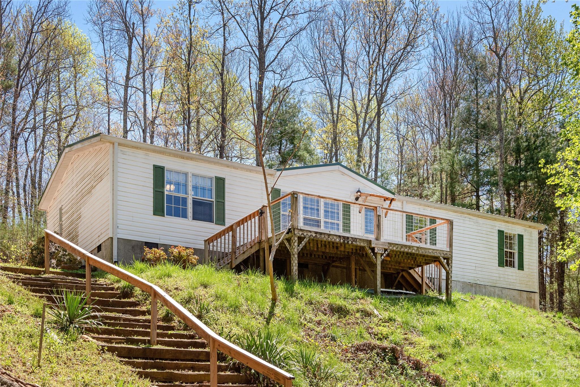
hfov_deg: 50.7
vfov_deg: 35.1
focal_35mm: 38
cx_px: 290
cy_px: 194
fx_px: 612
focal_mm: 38
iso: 320
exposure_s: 1/1250
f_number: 7.1
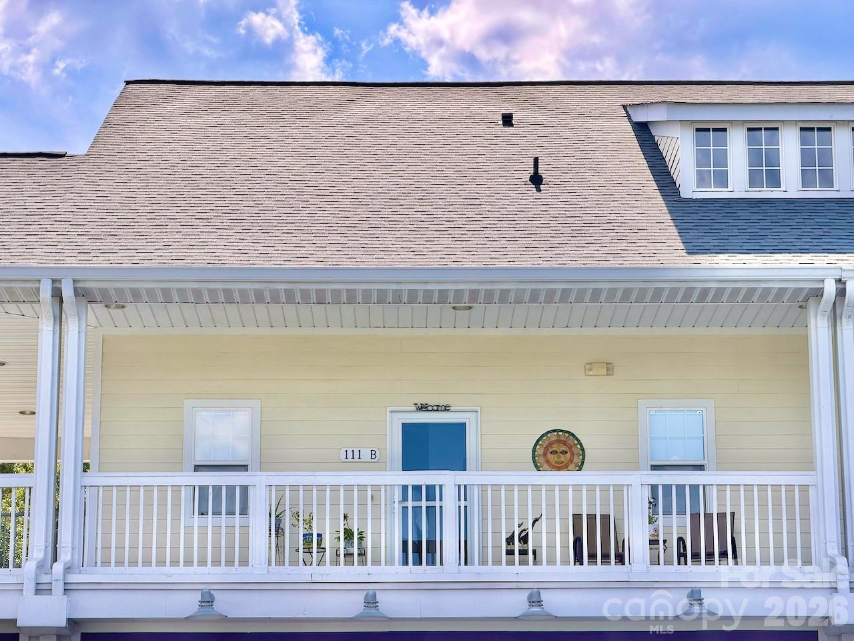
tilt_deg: +13.7
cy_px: 320
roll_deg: +0.8
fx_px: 2467
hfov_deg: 19.6
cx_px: 427
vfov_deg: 14.8
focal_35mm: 100
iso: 32
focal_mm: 16.89
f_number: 2.8
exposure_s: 1/664
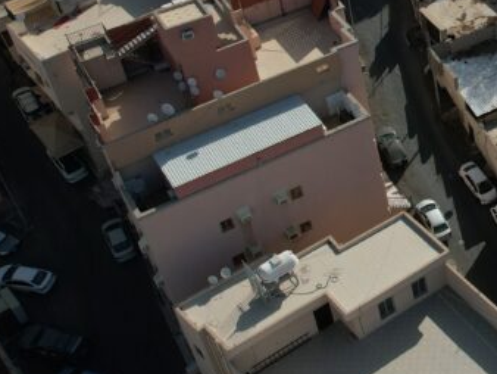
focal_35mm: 64
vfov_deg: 22.7
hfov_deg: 26.4
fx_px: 920
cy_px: 95
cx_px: 618
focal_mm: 8.38
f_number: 2.8
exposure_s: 1/5000
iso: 100
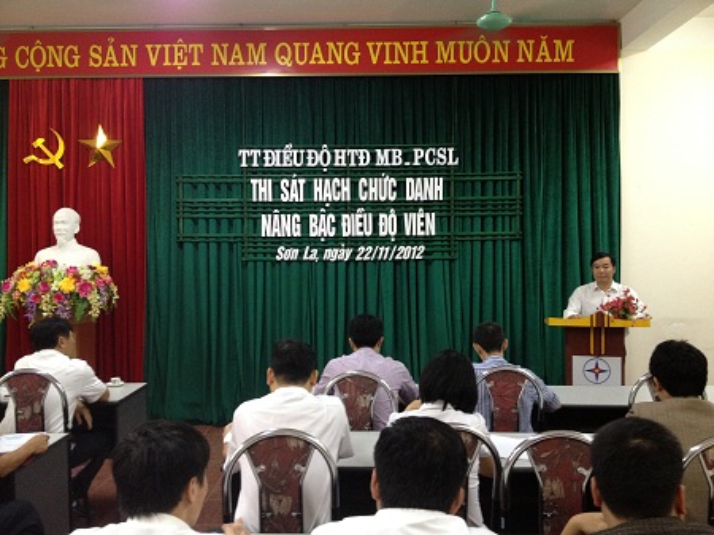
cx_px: 357
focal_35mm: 35
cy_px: 268
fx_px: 722
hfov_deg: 52.7
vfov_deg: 40.7
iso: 200
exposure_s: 1/20
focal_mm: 4.28
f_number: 2.4
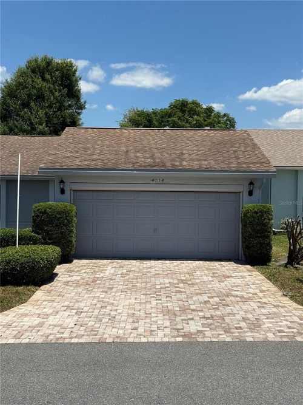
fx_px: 560
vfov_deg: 39.7
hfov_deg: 30.3
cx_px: 152
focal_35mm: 48
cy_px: 202
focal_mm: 6.76
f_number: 1.78
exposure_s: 1/9901
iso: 80
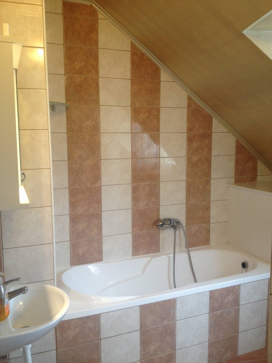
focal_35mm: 35
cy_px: 182
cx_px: 136
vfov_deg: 52.6
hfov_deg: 40.7
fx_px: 367
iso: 80
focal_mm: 4.28
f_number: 2.4
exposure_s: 1/20
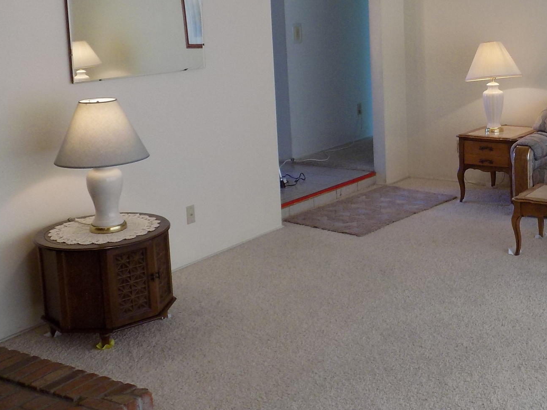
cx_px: 410
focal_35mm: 53
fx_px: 837
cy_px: 116
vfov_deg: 27.2
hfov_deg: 35.4
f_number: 3.1
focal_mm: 4
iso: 140
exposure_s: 1/30
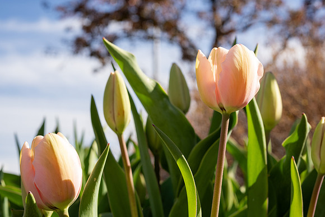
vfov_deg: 22.6
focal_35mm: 60
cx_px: 162
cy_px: 108
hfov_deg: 33.4
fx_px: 542
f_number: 11
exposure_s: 1/320
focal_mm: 60
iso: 320
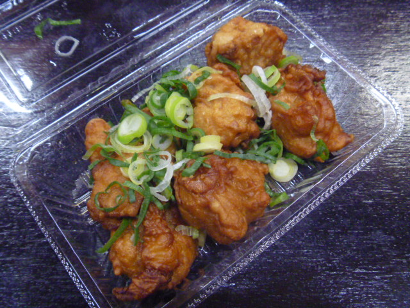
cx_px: 205
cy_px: 154
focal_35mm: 35
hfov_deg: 52.6
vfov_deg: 40.7
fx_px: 415
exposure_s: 1/13
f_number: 3.5
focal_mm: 6.3
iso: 800
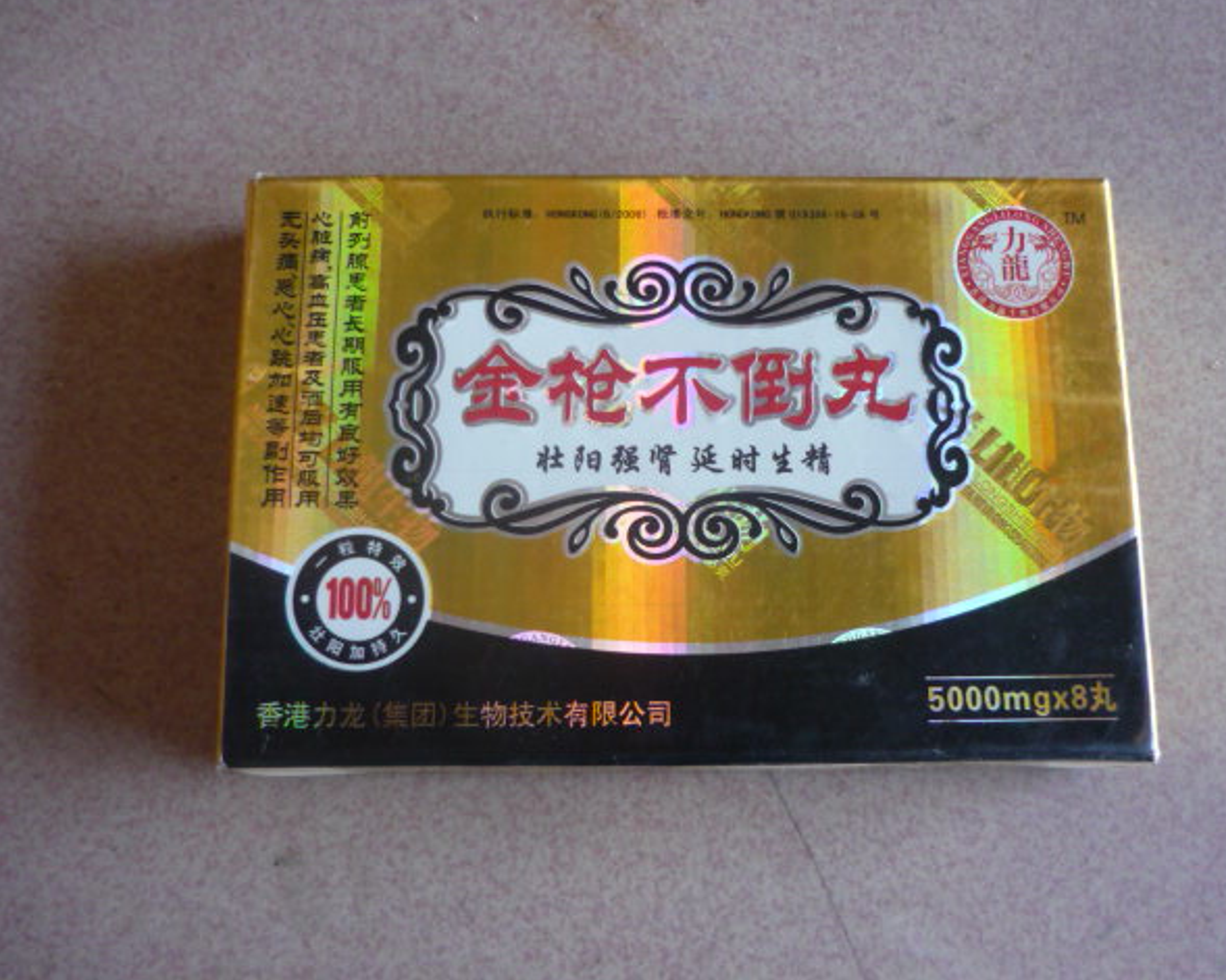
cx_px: 649
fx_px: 1270
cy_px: 483
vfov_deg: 42.2
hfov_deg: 51.5
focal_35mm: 35
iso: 200
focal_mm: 5.5
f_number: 2.8
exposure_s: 1/30
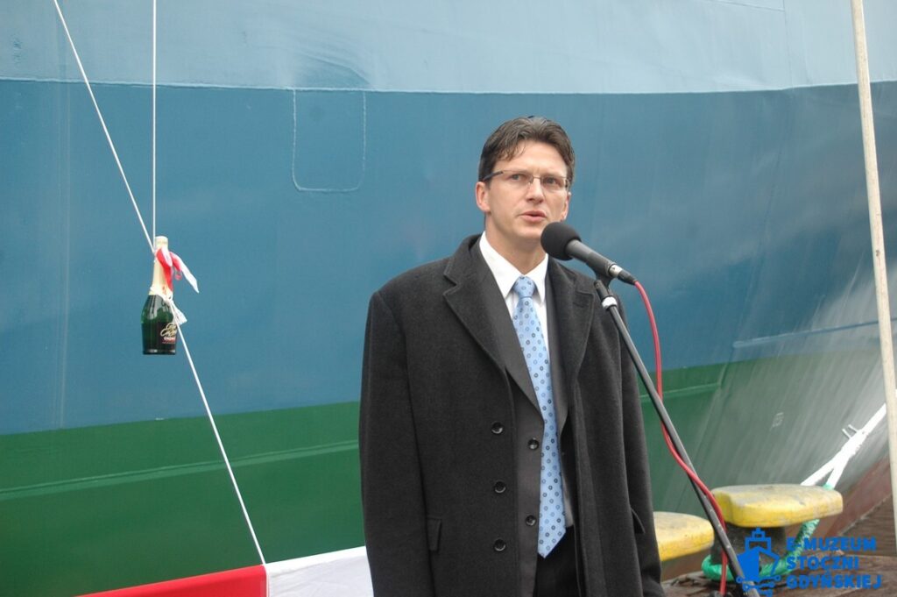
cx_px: 448
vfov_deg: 23.7
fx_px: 1419
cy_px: 298
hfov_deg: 35.1
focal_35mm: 57
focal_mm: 38
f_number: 5.6
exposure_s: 1/80
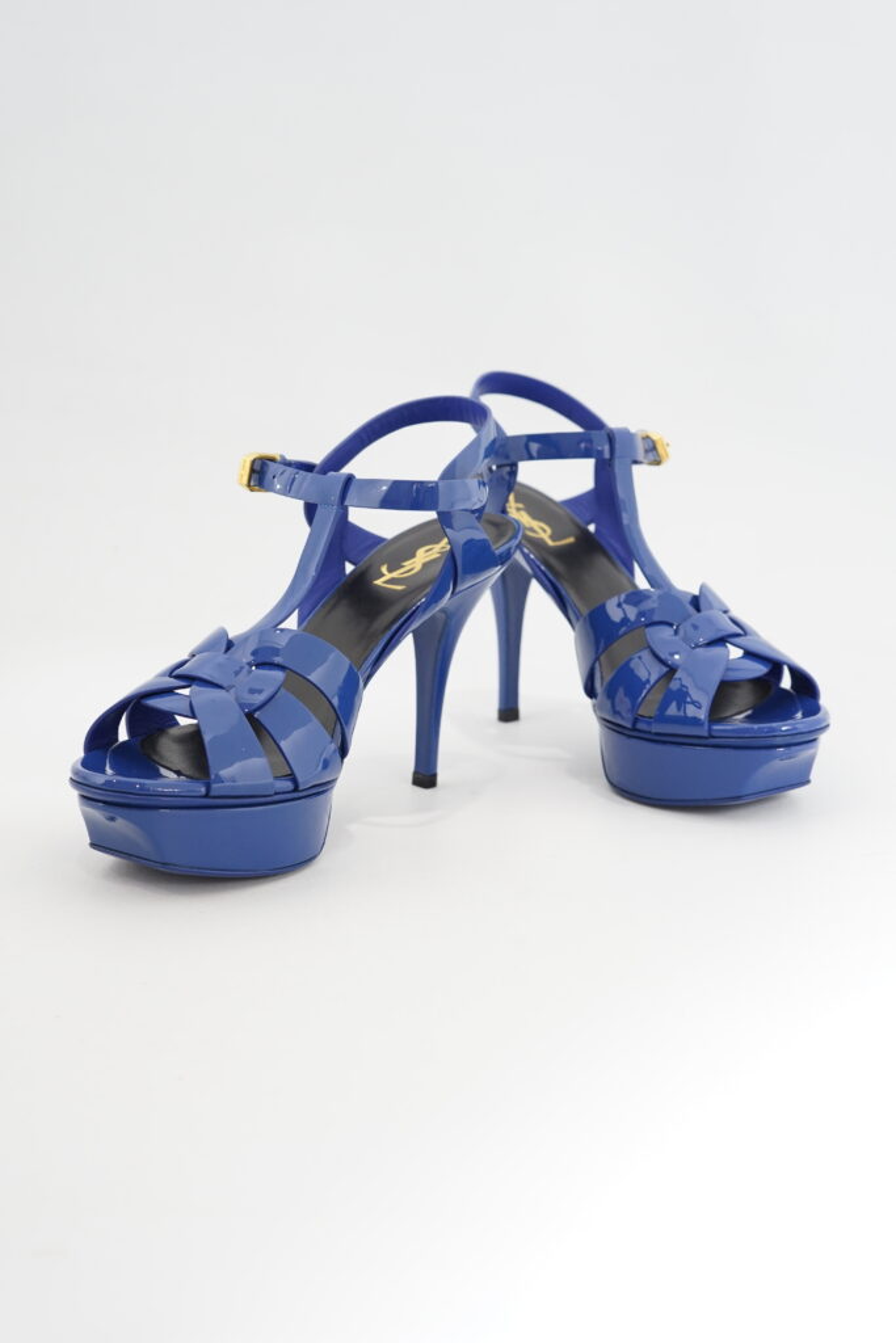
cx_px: 448
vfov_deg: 39.6
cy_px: 672
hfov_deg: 27.0
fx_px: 1866
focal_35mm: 50
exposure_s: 1/13
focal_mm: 50
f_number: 6.3
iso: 640
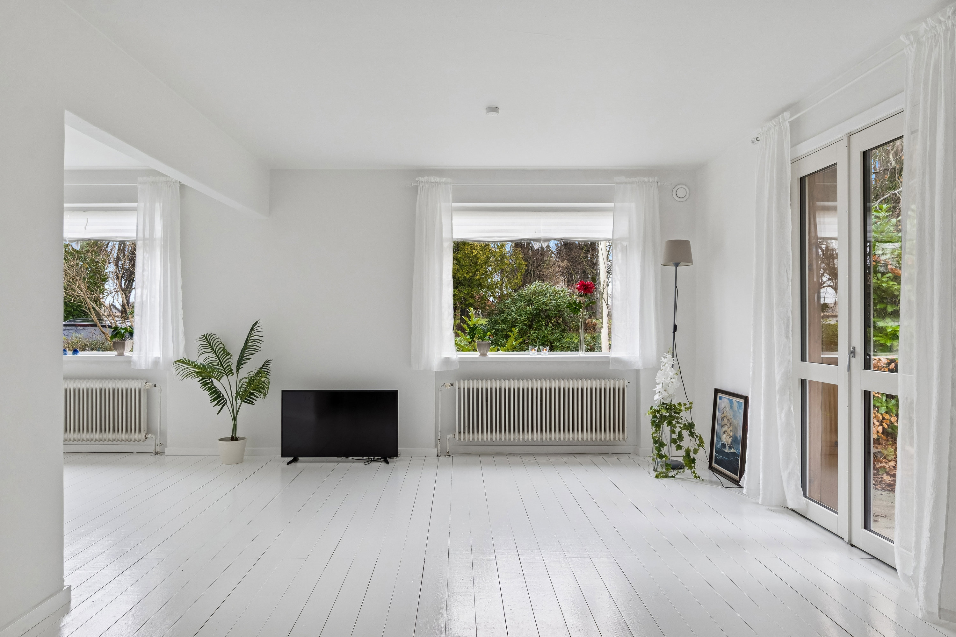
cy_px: 318
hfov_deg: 77.3
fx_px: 597
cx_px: 478
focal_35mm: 22
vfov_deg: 56.1
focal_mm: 15
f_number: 8
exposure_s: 1/6
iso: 200
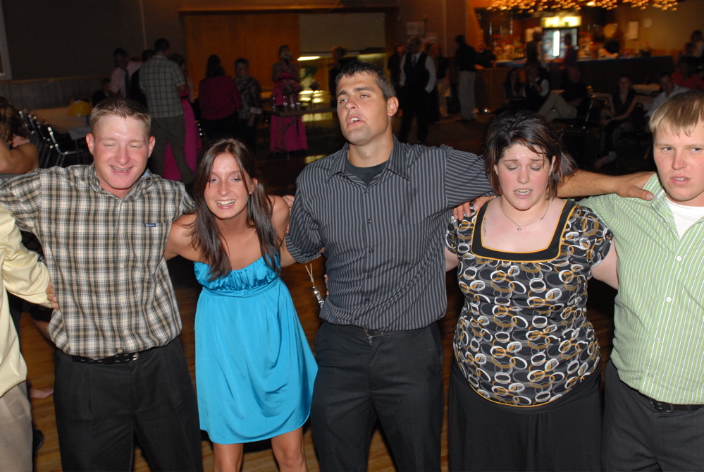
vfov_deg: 37.0
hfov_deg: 53.1
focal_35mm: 36
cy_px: 236
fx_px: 705
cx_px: 352
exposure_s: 1/20
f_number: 4.5
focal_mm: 24
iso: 400
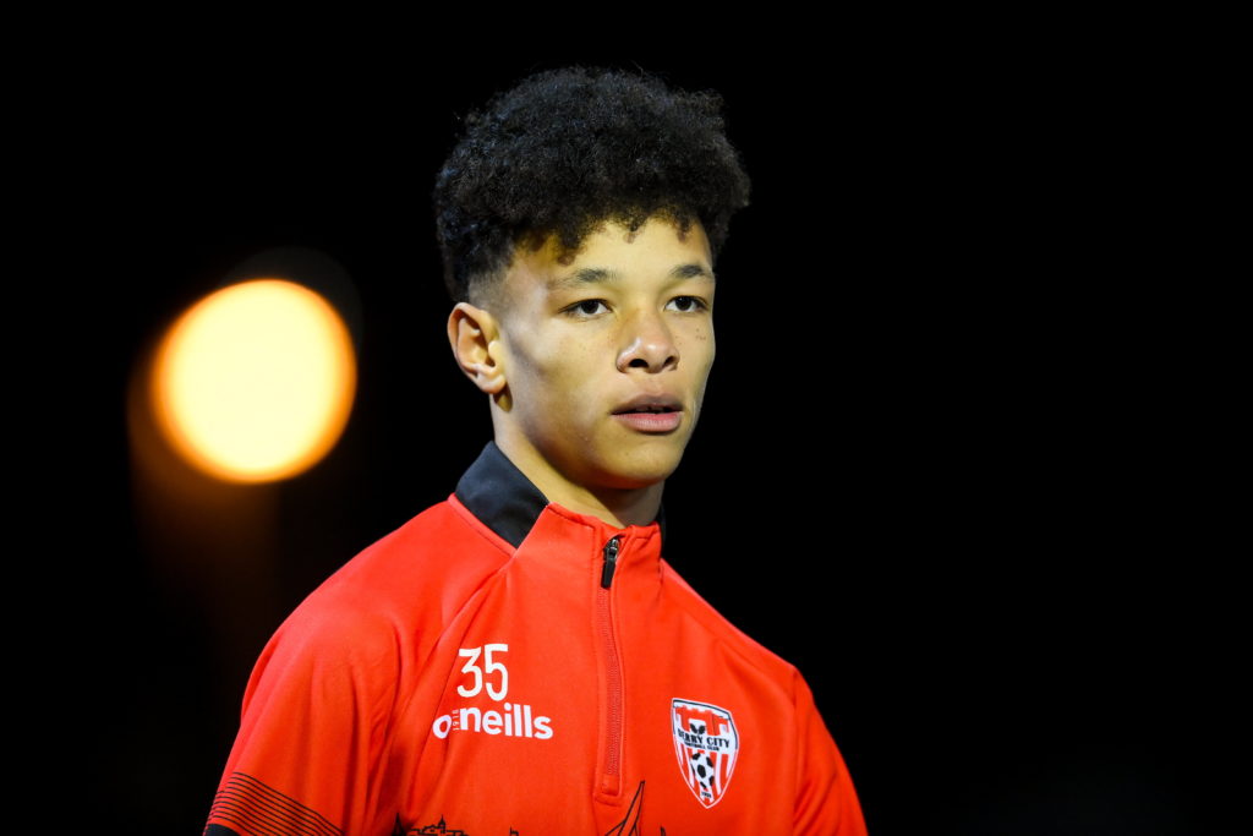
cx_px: 626
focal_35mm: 400
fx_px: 13923
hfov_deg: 5.2
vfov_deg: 3.4
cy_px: 418
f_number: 2.8
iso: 5000
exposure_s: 1/1250
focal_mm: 400
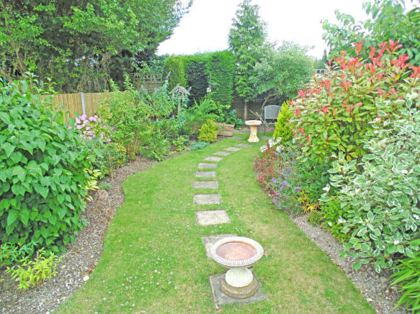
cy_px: 157
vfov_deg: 61.1
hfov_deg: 76.4
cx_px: 210
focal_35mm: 22
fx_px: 267
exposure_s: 1/320
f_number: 3.1
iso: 80
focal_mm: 4
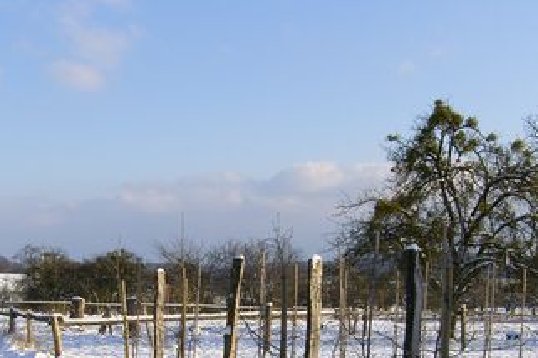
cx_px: 287
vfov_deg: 19.4
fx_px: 1016
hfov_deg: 29.6
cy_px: 361
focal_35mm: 68
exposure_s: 1/200
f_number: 6.3
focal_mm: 9
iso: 50
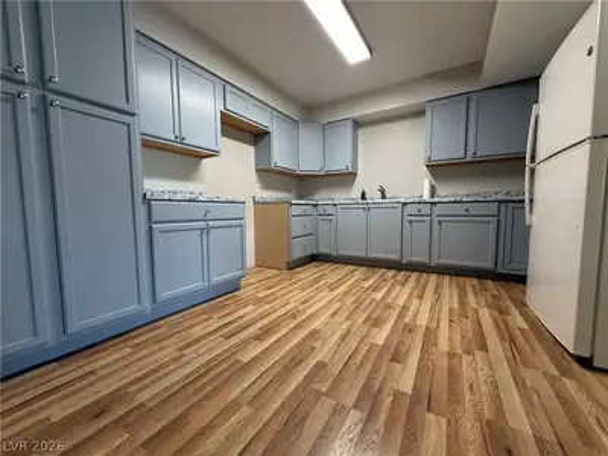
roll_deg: -0.1
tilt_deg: -4.4
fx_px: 246
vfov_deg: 85.7
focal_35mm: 14
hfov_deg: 102.1
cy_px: 228
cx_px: 304
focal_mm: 2.22
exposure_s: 1/99
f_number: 2.2
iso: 200
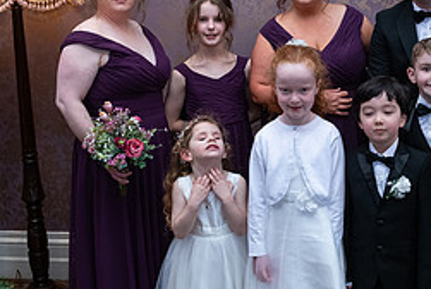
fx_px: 731
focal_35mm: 61
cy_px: 125
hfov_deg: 32.1
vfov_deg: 22.3
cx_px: 331
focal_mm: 26
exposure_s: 1/160
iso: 1250
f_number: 5
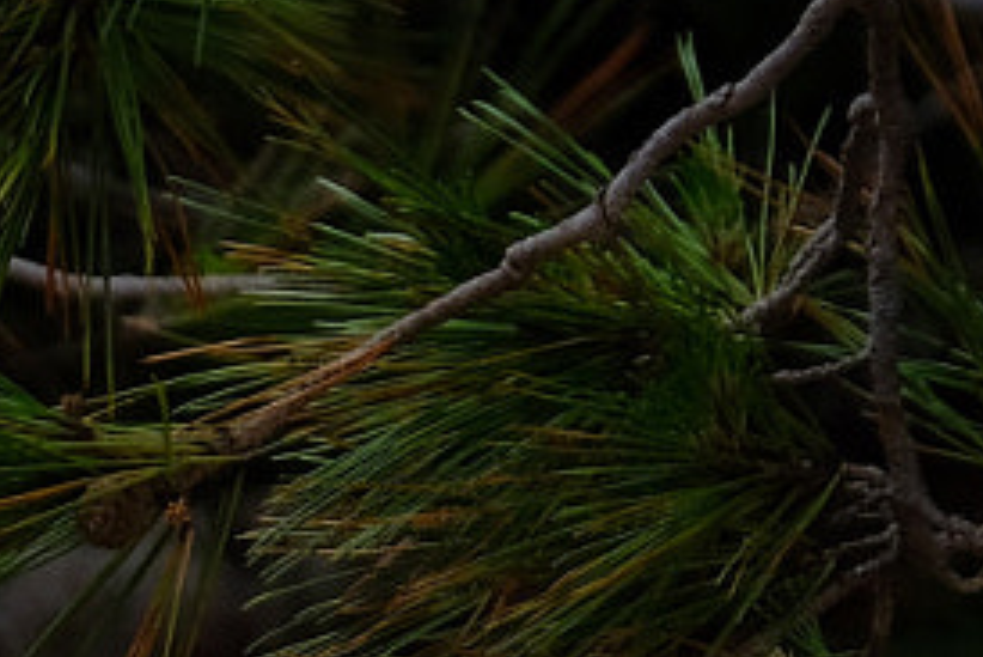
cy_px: 1831
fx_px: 32373
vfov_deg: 1.2
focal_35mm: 1185
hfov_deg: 1.7
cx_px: -1675
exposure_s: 1/280
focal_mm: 135
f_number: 5.6
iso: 200
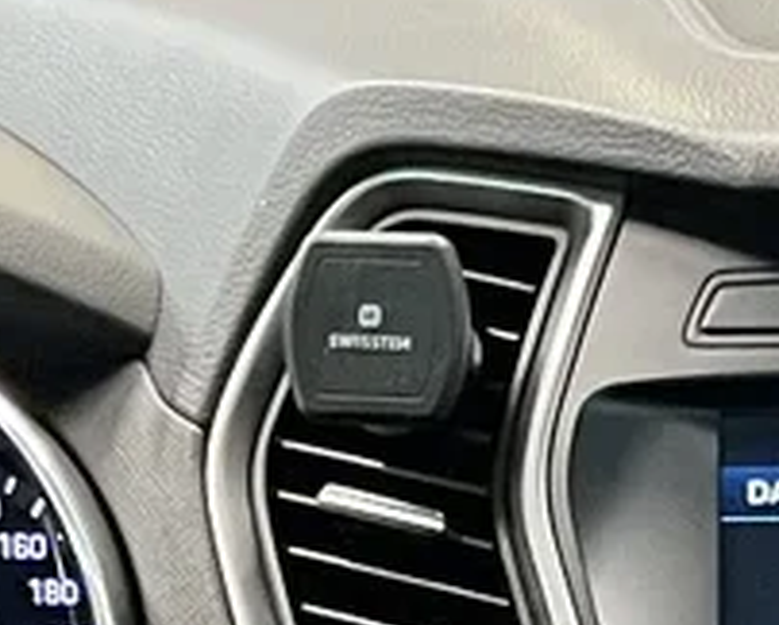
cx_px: 879
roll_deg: +1.3
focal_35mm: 201
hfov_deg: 9.5
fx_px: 4639
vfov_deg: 7.4
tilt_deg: -23.7
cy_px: 1208
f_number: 1.6
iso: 400
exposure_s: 1/50
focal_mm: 5.1
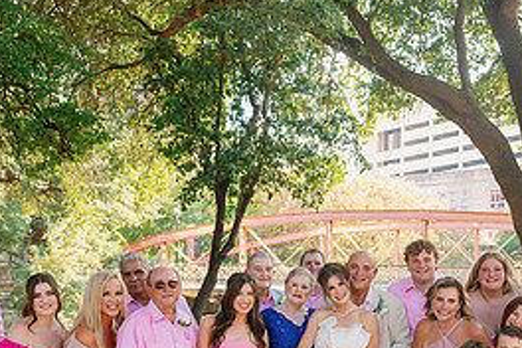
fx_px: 812
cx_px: 342
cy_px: 325
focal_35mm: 56
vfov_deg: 23.4
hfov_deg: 35.3
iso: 500
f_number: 5
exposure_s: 1/200
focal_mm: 25.5
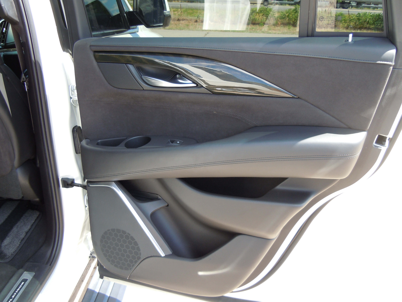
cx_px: 201
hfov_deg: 60.0
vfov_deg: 46.8
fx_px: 348
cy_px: 151
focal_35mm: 30
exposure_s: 1/100
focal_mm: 5.4
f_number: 3.5
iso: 100
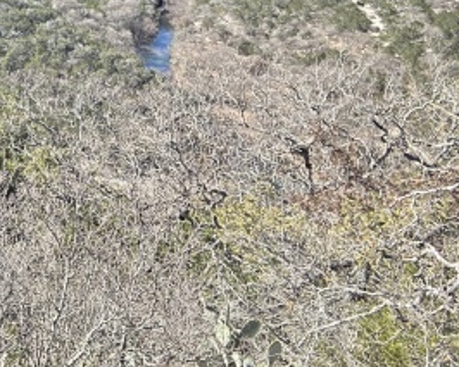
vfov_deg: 26.4
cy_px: -12
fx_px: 734
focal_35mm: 54
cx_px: -31
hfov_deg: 31.3
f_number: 1.9
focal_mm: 2.69
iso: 25
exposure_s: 1/600
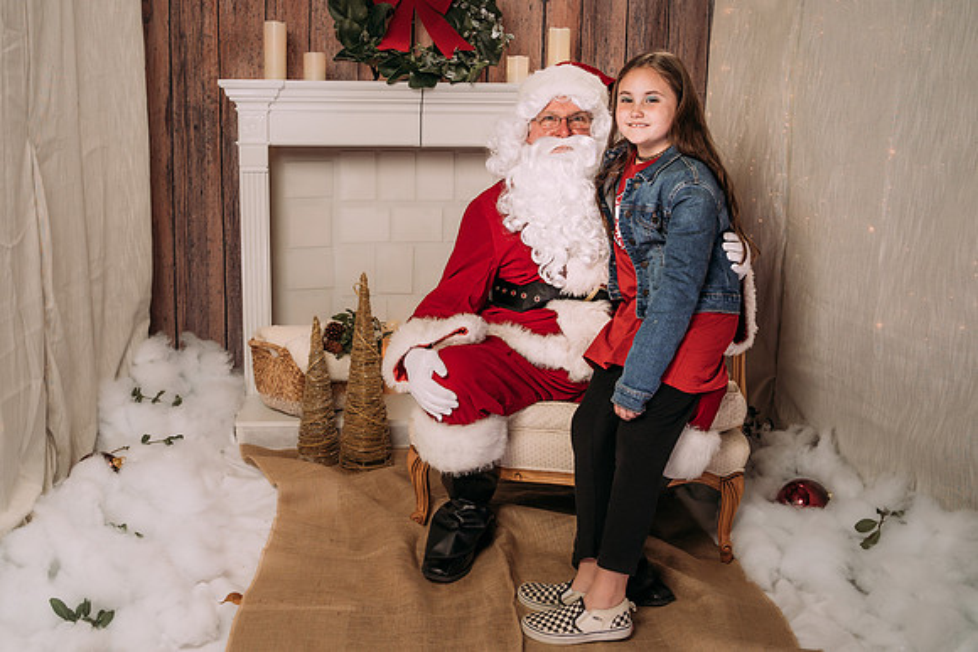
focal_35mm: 39
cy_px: 307
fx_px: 1073
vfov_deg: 33.8
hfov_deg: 48.9
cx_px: 442
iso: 100
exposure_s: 1/100
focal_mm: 35
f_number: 5.6
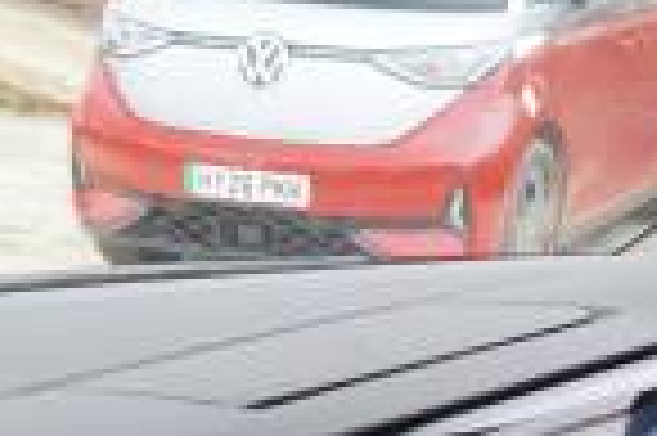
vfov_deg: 12.2
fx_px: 1914
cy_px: 715
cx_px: 500
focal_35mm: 105
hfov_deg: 19.3
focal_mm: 16
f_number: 4
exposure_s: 1/60
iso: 400
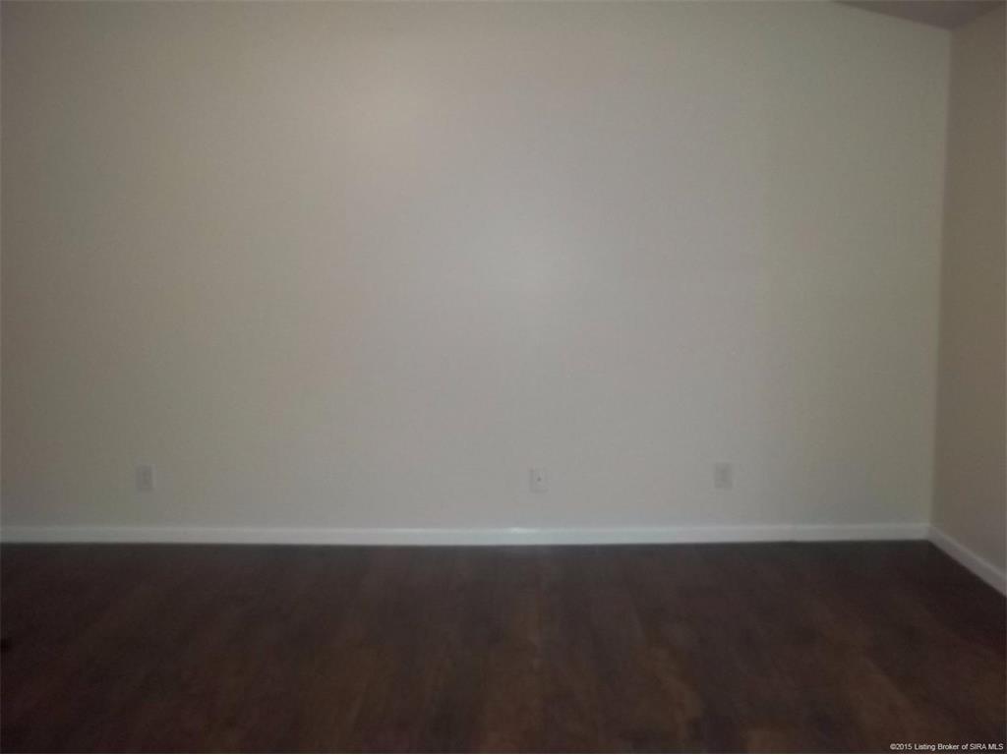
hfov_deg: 55.4
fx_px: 960
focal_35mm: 33
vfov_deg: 42.9
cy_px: 378
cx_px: 504
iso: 320
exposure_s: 1/30
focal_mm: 5.9
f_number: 3.3
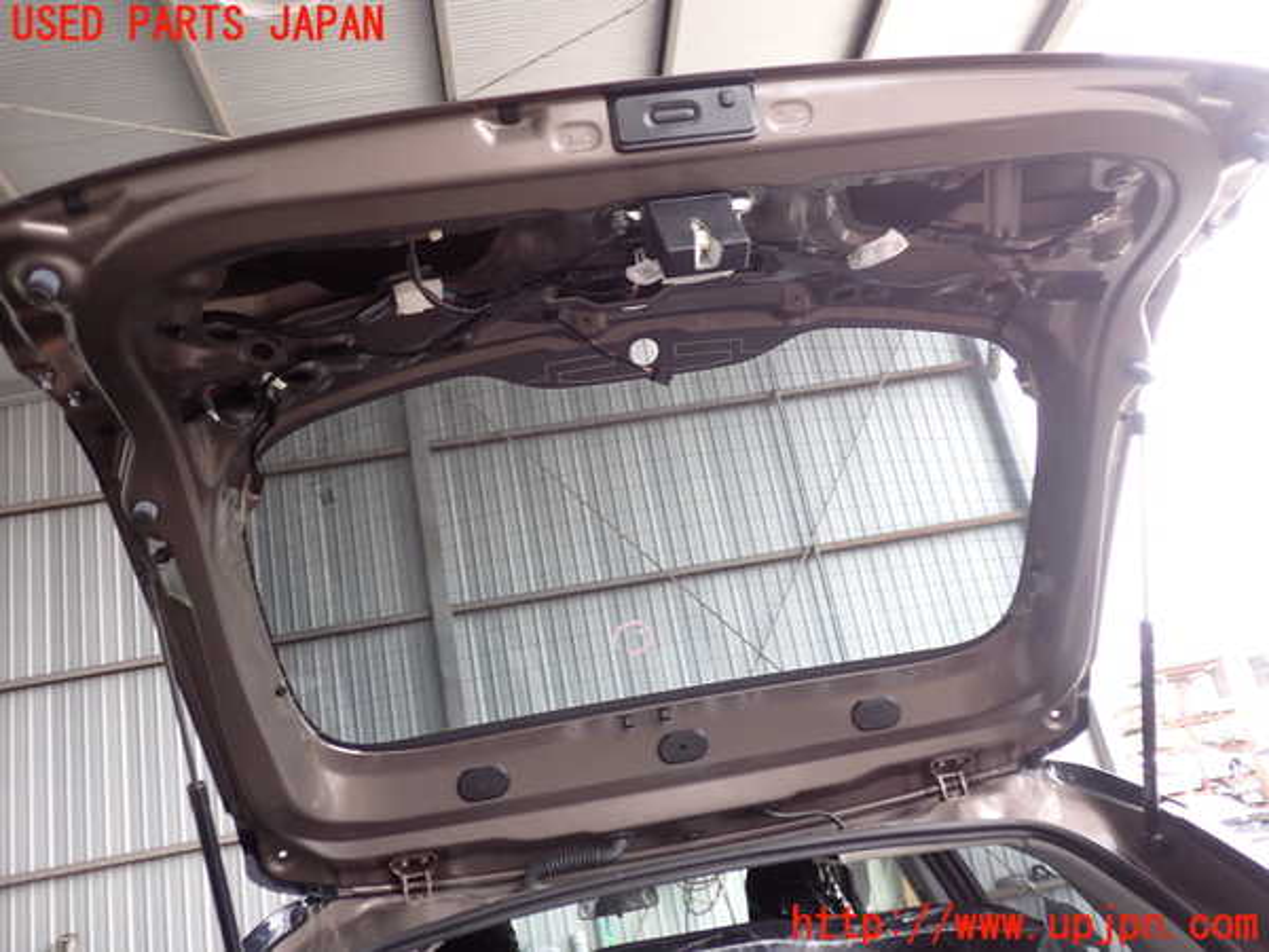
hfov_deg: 60.0
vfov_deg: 46.8
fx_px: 1100
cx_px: 634
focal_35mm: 30
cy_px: 476
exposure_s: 1/80
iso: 100
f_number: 2.3
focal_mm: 5.4
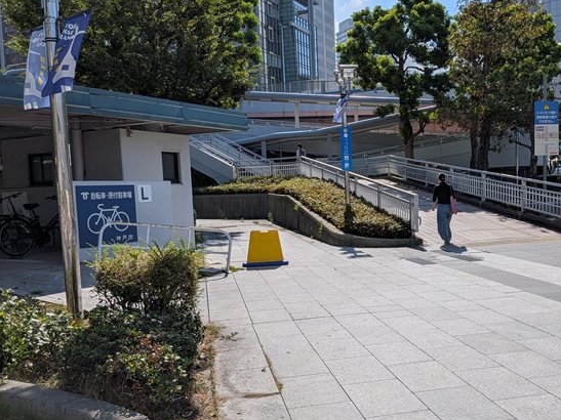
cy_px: 222
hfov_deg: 53.1
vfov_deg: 41.8
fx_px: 551
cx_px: 364
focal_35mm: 34
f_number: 1.7
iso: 30
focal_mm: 4.53
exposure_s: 1/17544
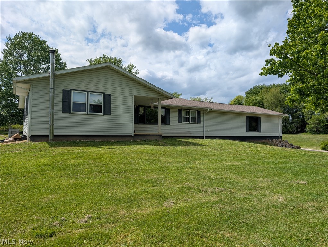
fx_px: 228
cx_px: 164
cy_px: 124
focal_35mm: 24
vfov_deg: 56.9
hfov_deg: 71.5
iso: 23
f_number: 1.68
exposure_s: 1/1805
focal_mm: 6.9
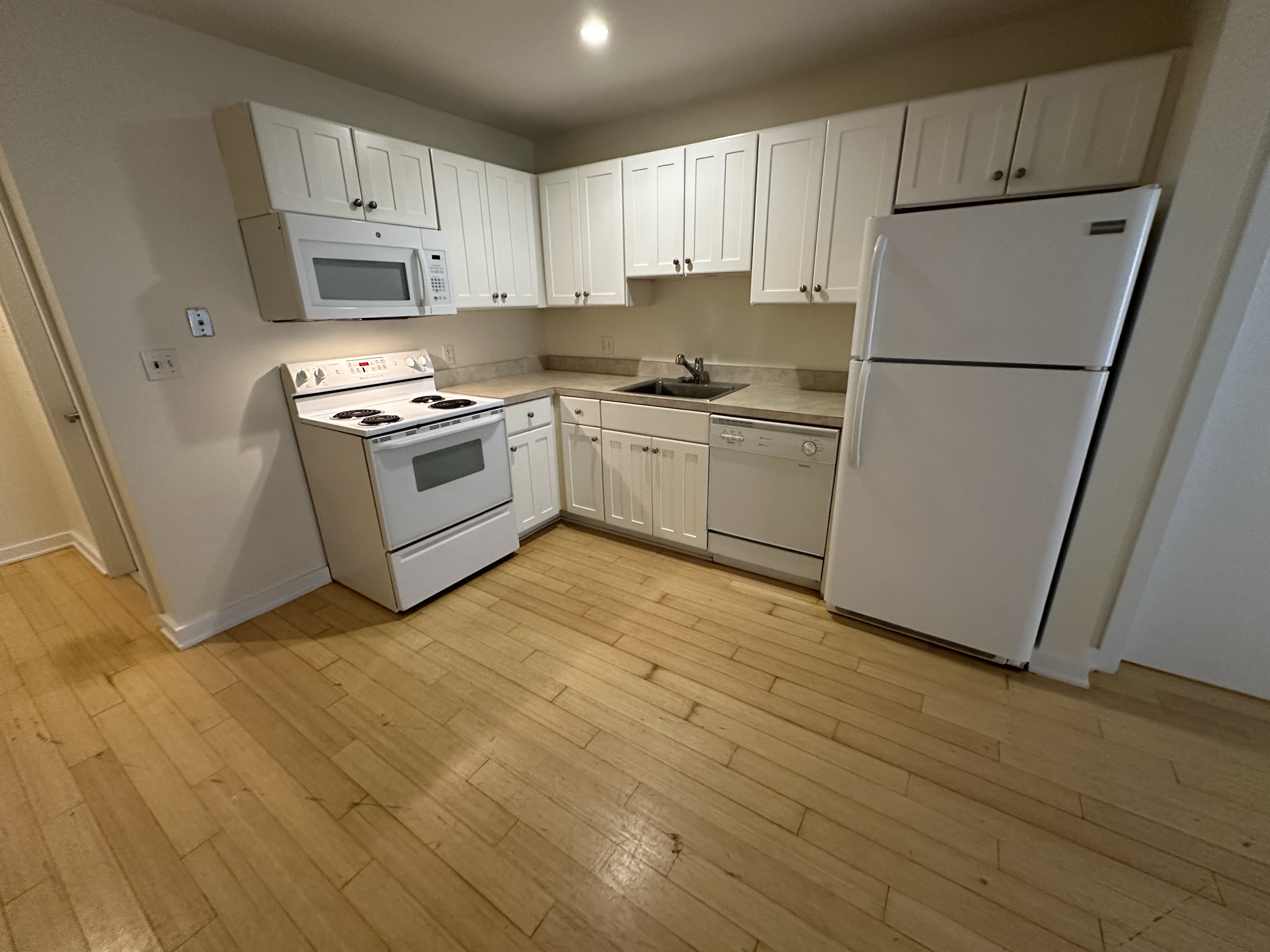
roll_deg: +0.6
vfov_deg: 85.7
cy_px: 476
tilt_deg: -17.8
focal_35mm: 14
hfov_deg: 102.1
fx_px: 514
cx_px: 635
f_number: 2.2
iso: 500
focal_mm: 2.22
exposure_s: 1/60
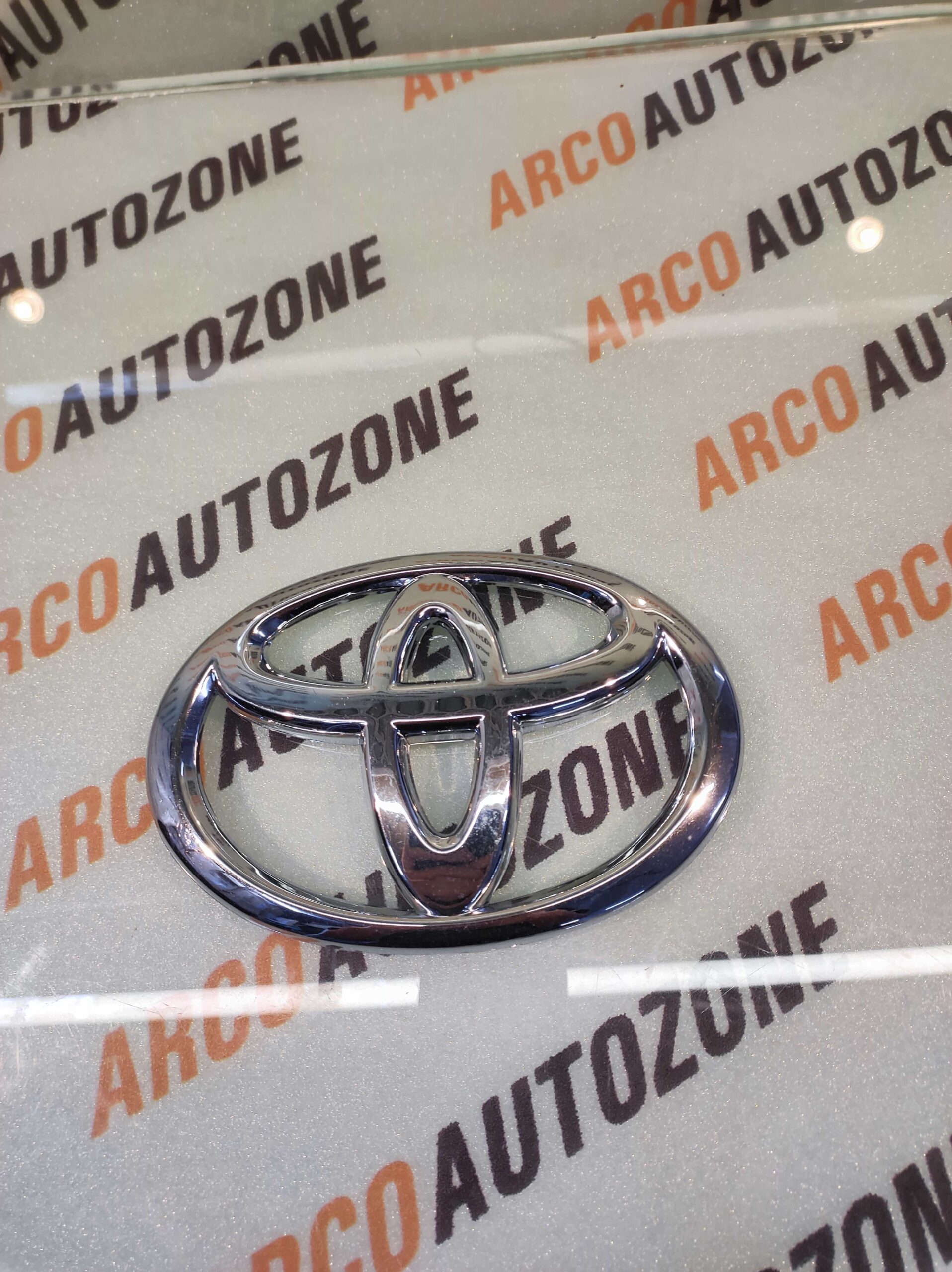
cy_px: 636
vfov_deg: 91.1
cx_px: 476
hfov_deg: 74.7
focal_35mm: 17
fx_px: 624
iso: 99
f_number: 1.79
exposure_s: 1/33
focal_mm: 4.74
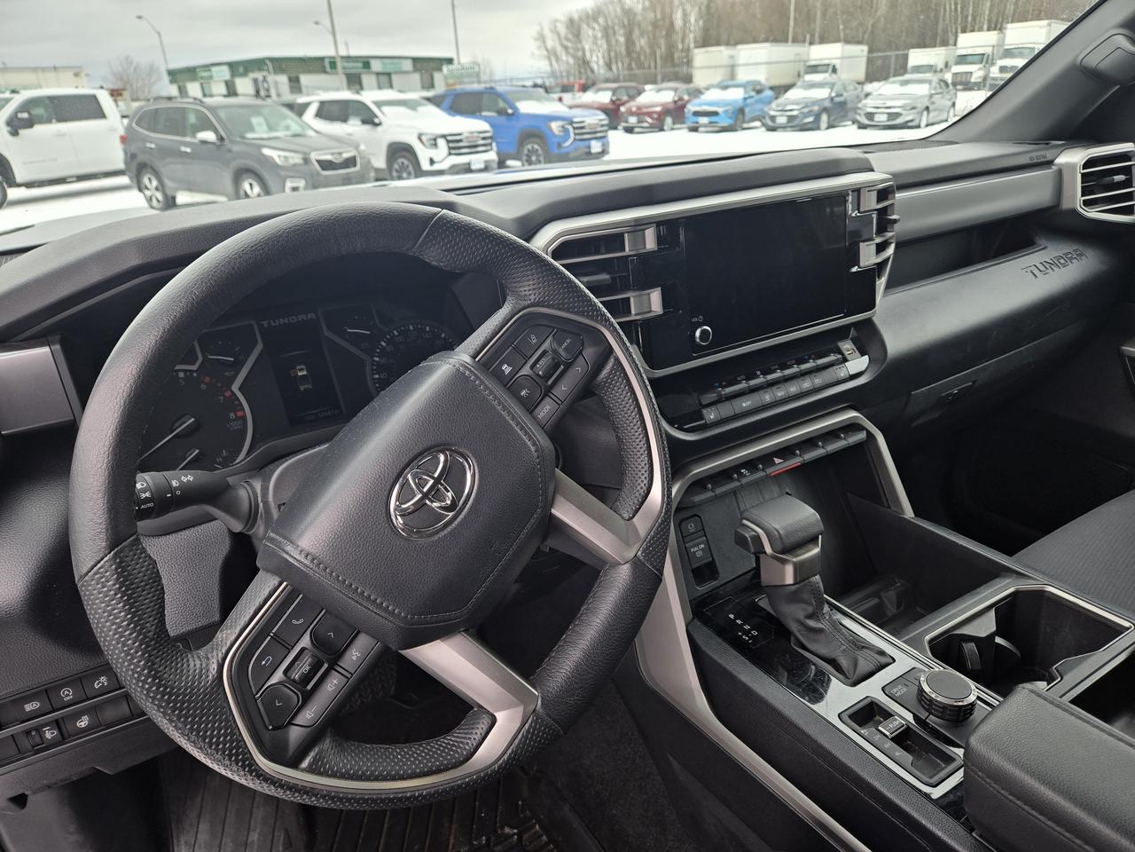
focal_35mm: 23
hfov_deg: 73.9
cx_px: 568
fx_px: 754
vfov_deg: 58.9
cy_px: 426
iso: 25
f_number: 1.8
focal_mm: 5.4
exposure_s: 1/276
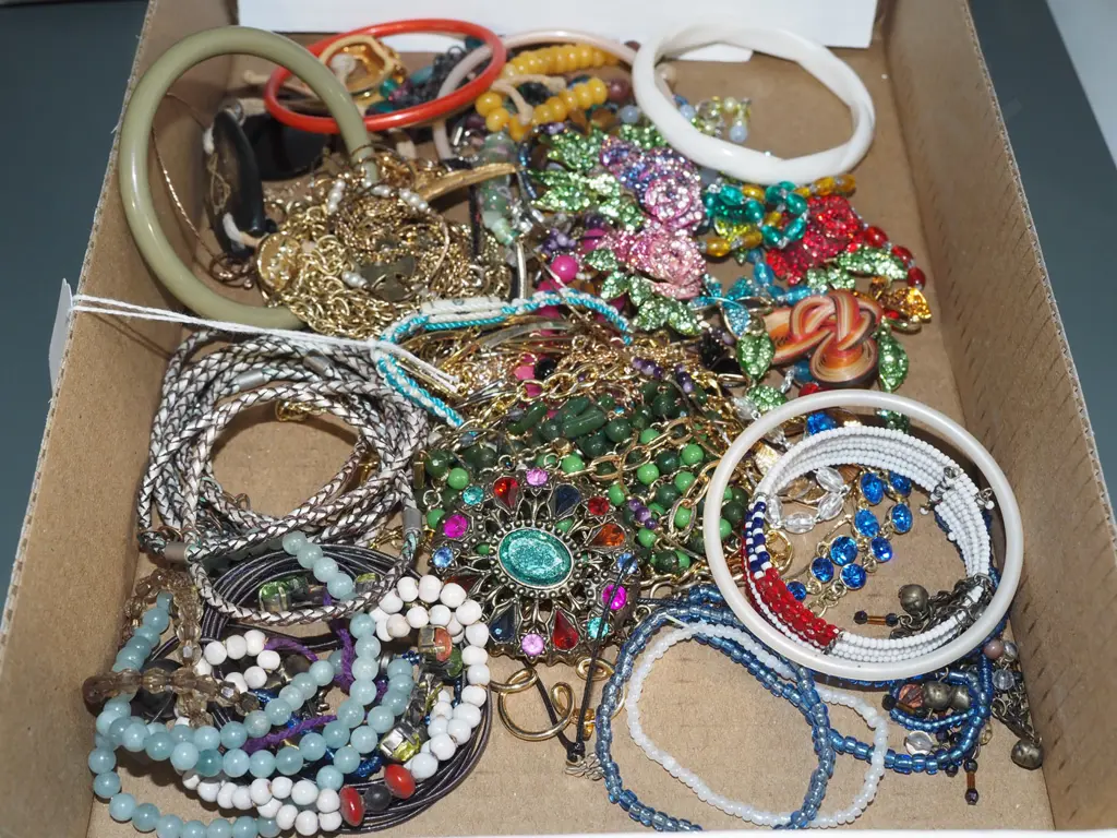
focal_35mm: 48
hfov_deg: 39.7
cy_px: 419
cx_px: 558
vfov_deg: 30.3
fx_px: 1549
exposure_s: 1/60
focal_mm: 24
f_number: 5.6
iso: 1000
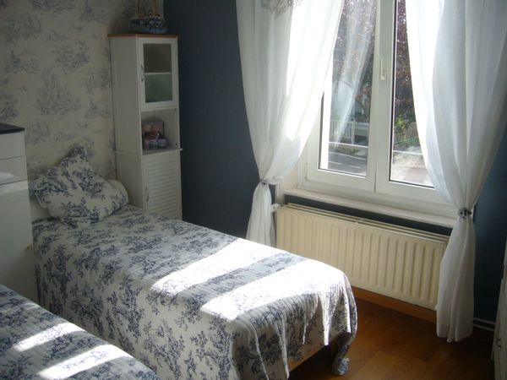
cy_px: 190
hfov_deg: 52.6
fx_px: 513
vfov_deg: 40.7
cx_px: 254
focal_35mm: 35
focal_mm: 5.8
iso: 100
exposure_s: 1/320
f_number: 2.8
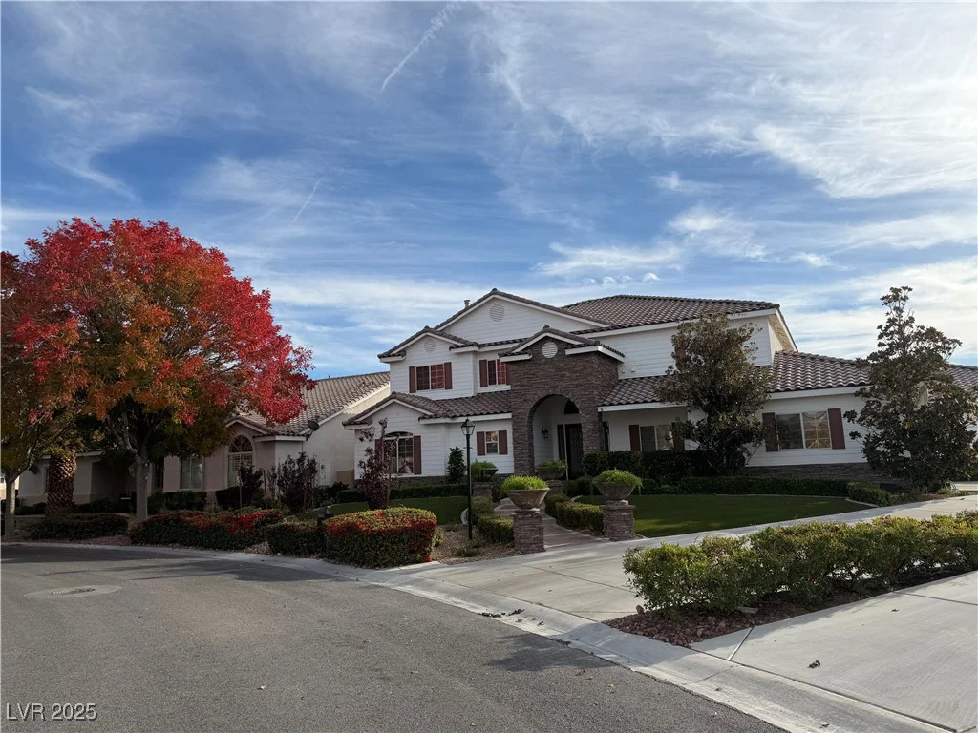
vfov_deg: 56.8
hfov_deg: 71.6
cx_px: 489
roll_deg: +2.3
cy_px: 366
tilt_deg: +8.6
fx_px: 678
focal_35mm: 24
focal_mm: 6.76
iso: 80
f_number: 1.78
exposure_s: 1/4975
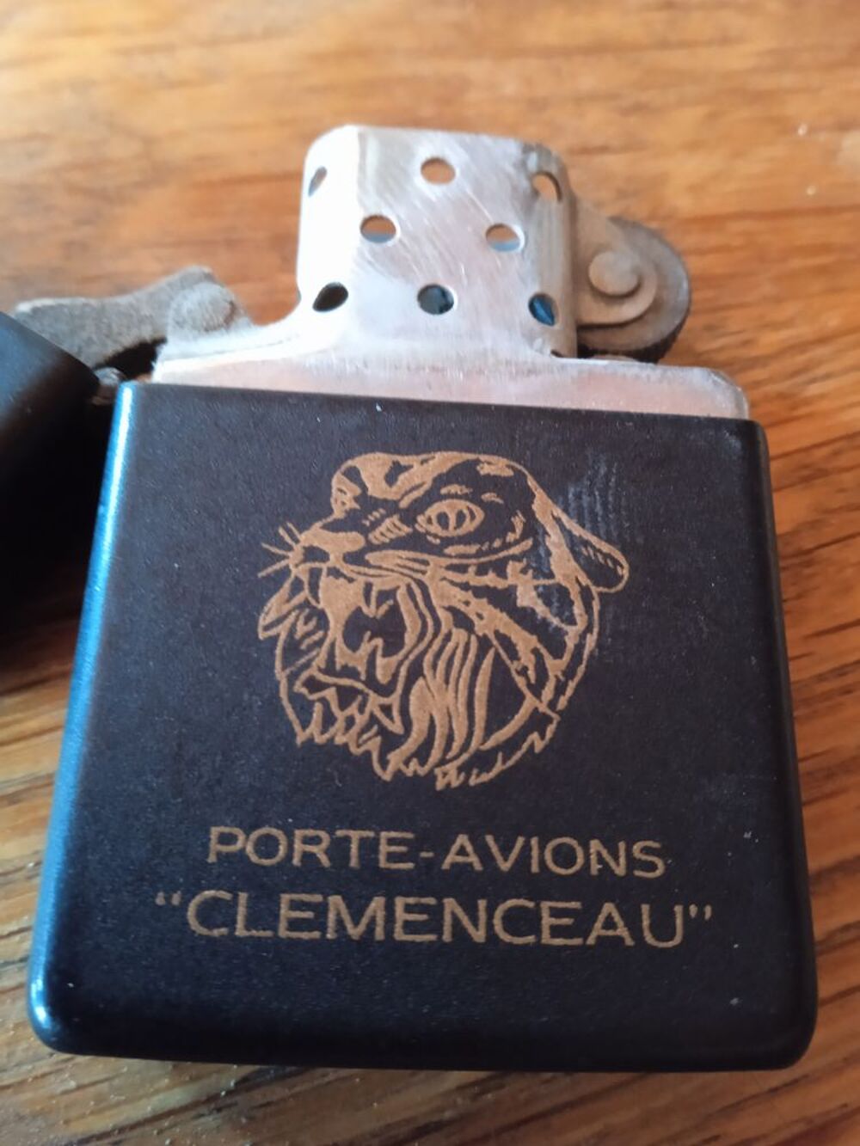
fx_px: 927
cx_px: 430
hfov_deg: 49.8
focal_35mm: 28
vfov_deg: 63.4
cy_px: 573
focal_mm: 3.43
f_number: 2.2
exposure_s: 1/14.3
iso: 2609
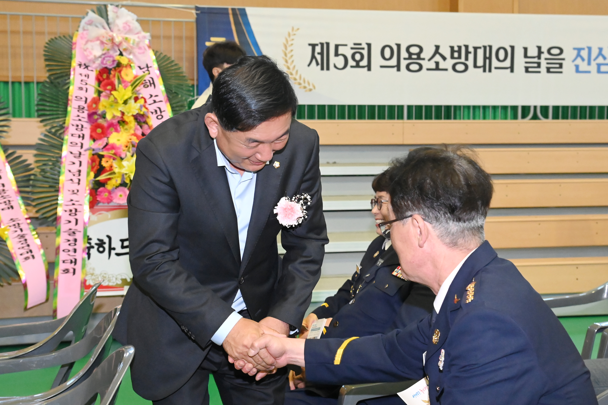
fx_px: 811
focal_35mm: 48
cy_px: 202
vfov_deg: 28.1
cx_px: 304
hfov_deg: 41.1
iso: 8000
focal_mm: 48
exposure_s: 1/200
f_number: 6.3
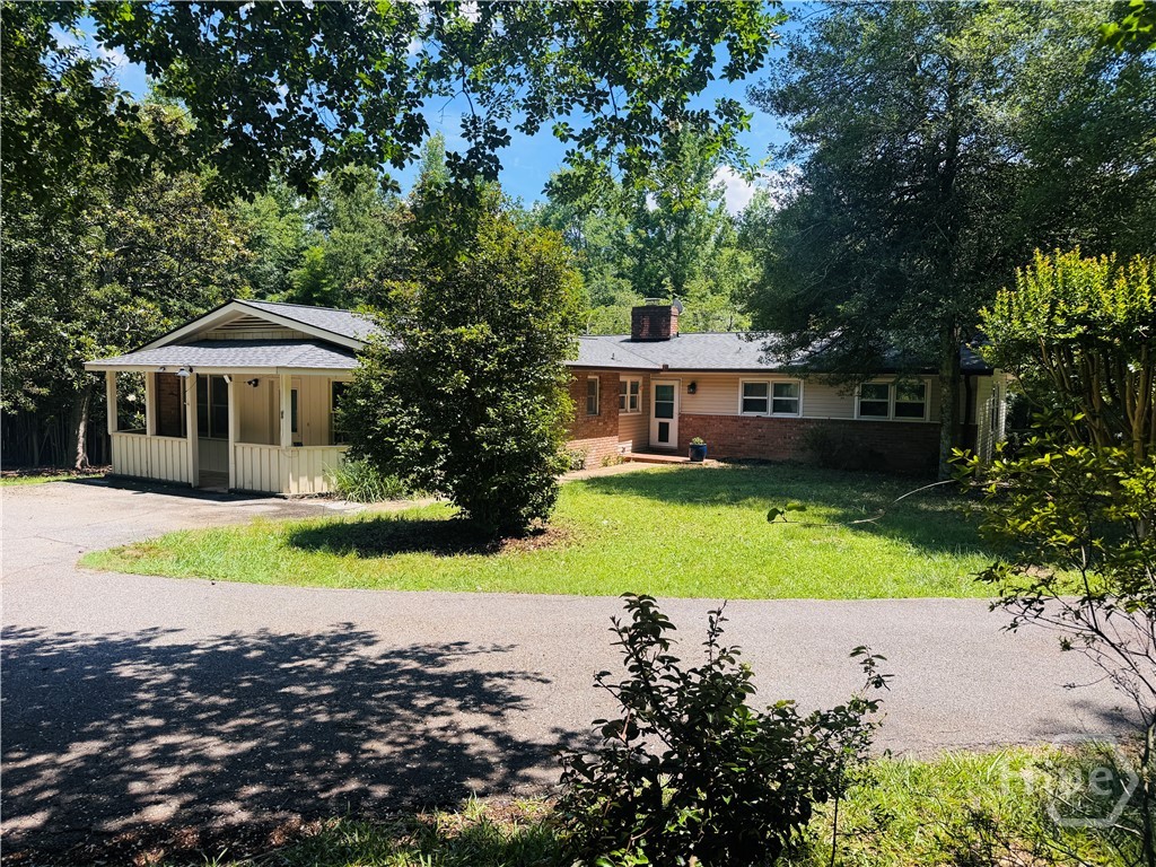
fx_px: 801
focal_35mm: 24
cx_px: 578
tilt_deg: -5.1
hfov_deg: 71.6
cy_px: 434
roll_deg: -0.8
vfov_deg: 56.8
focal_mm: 6.76
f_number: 1.78
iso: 80
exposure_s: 1/1721
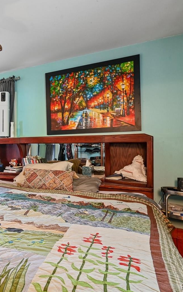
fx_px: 206
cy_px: 143
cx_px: 2
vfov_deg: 70.9
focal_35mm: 26
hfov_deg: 41.9
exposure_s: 1/2
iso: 400
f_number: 10
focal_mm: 16.5
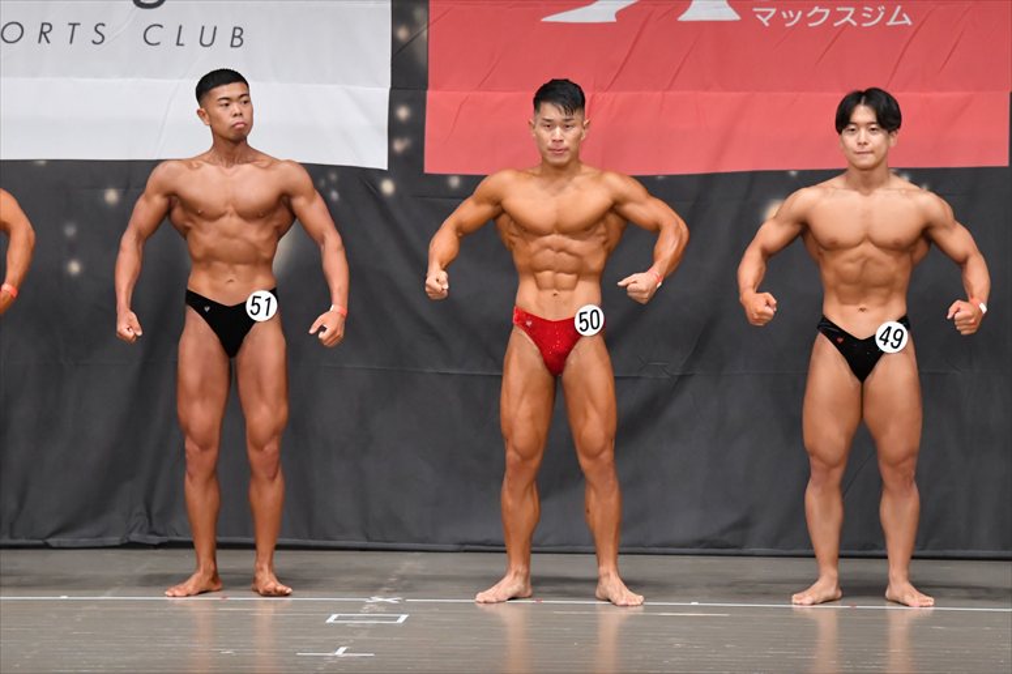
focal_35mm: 202
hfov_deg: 10.2
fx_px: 5676
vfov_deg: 6.8
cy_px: 337
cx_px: 506
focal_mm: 135
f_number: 5.6
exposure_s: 1/400
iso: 6400
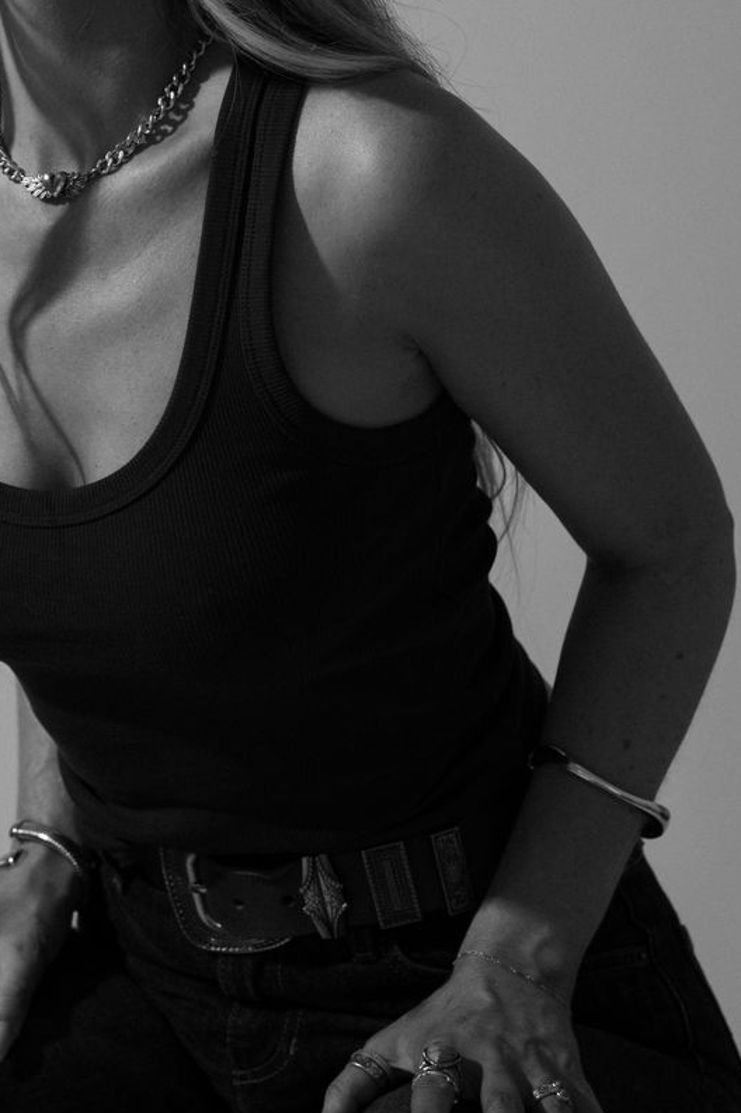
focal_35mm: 106
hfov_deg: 12.8
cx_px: 129
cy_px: 255
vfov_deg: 19.1
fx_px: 3275
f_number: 5.6
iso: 100
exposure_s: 1/160
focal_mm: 54.7
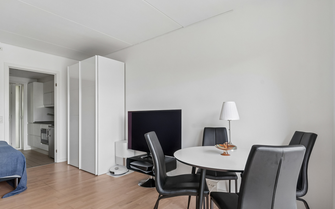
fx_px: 173
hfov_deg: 88.0
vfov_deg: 62.2
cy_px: 109
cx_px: 172
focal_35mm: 19
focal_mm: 12
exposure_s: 1/50
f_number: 10
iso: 200
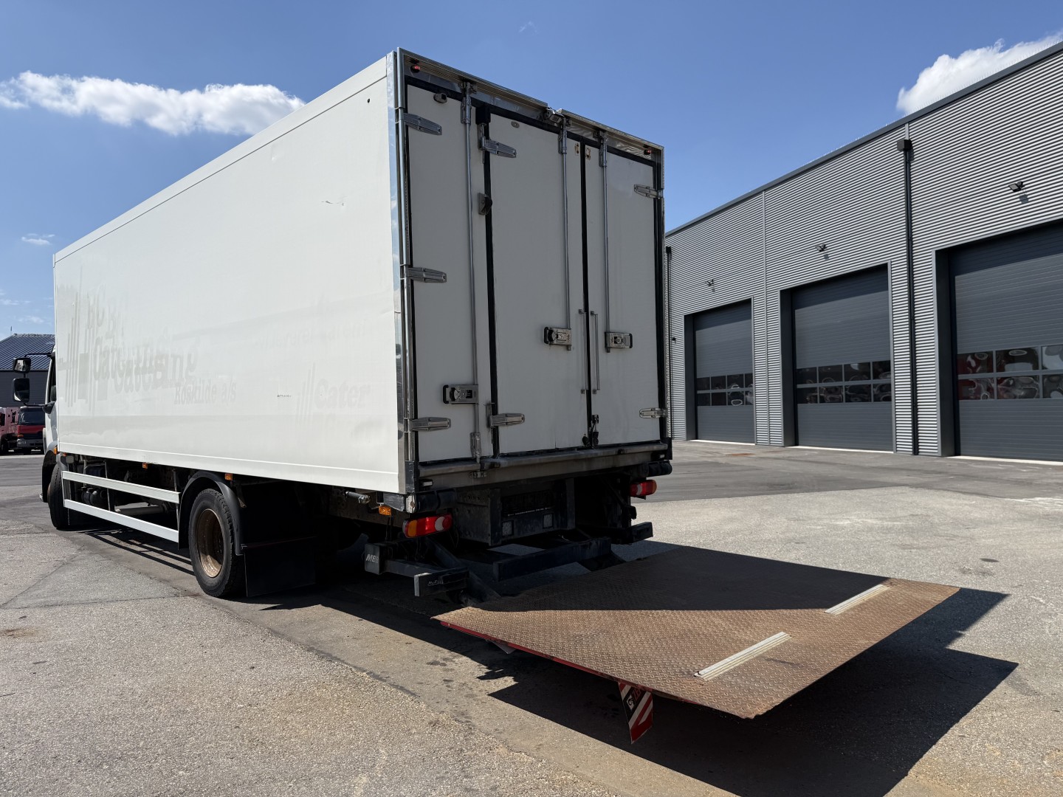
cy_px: 398
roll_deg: +0.7
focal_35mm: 24
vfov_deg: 56.8
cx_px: 532
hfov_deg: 71.6
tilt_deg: +1.5
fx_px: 737
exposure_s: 1/6711
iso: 80
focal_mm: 6.76
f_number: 1.78
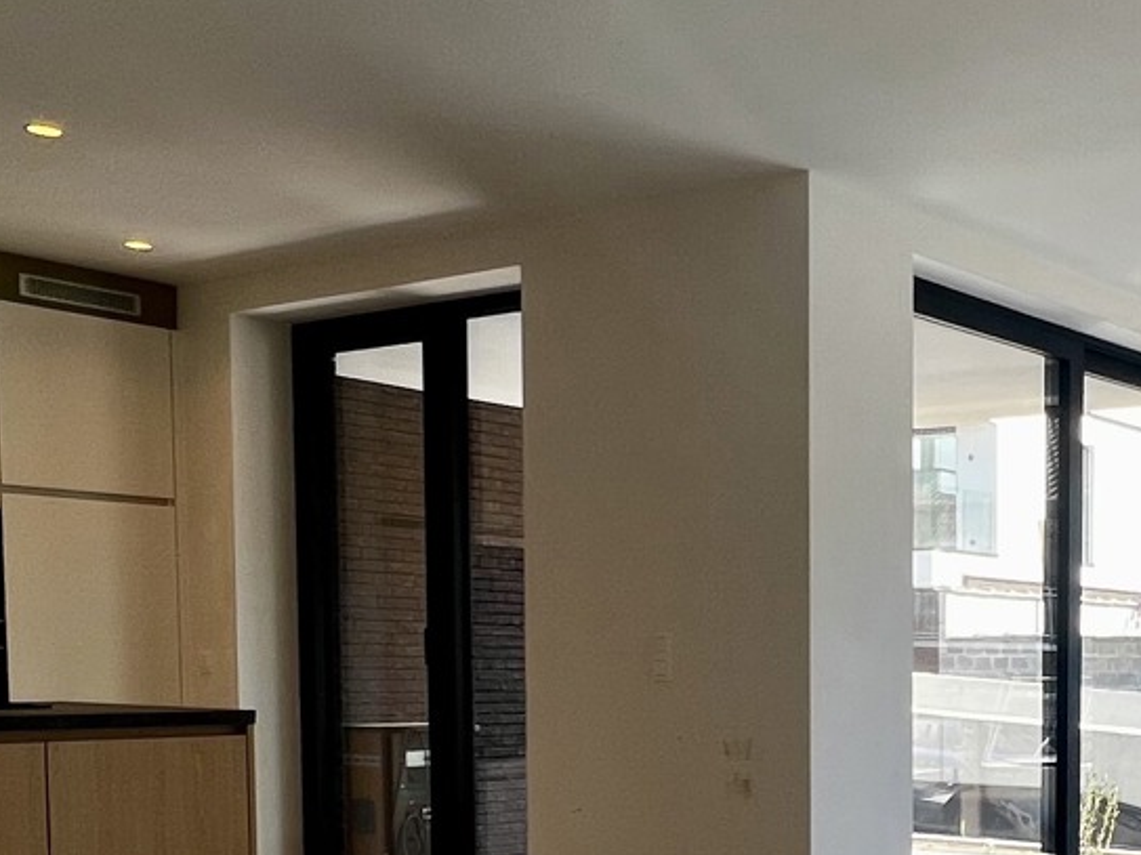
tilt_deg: -3.4
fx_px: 1516
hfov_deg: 36.4
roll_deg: -0.5
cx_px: 1181
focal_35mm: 46
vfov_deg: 30.1
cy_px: 777
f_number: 1.8
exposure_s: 1/185
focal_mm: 1.57
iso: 32
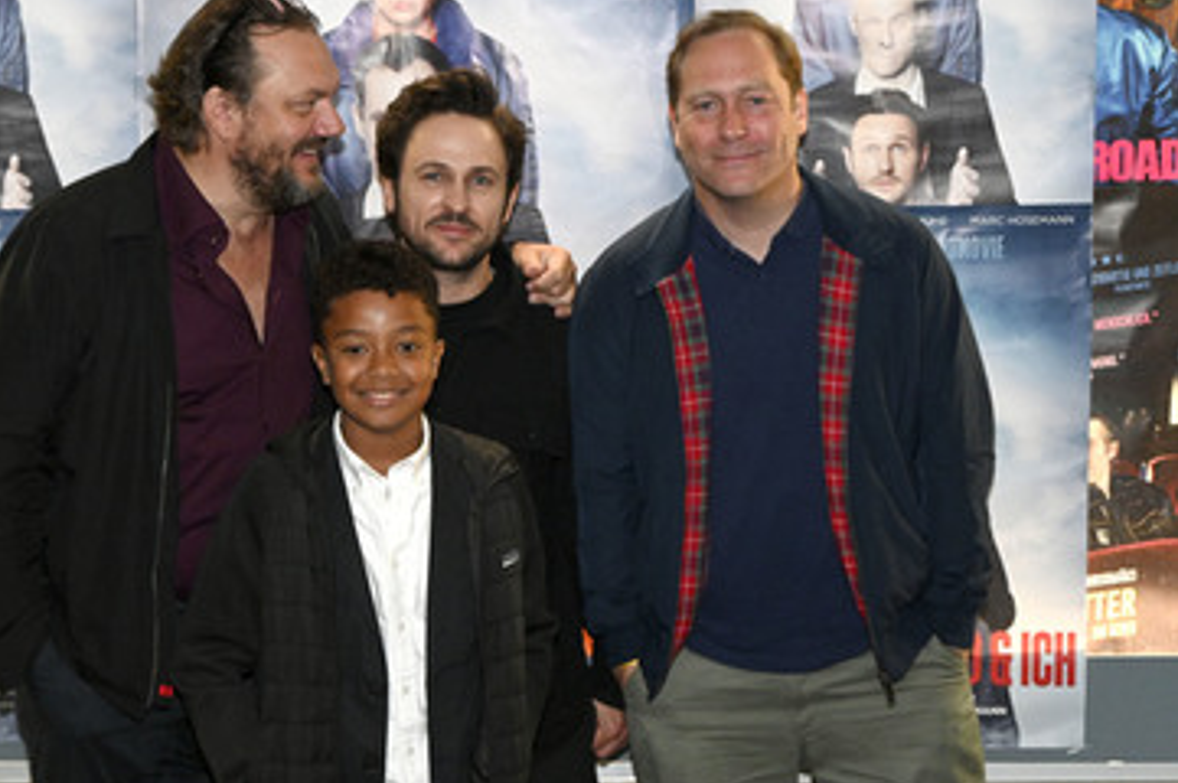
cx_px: 445
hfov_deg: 26.9
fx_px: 2452
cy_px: 427
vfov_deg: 18.1
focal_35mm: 75
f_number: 6
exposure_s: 1/200
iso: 5000
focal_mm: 60
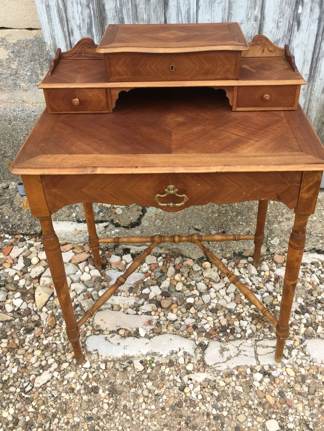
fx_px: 412
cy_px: 188
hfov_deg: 42.9
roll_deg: +1.3
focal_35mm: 33
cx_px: 175
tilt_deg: -36.1
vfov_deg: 55.2
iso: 32
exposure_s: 1/33
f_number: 2.2
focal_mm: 4.15
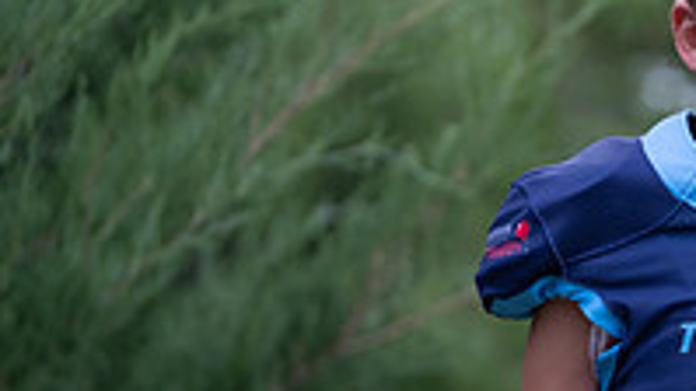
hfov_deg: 5.6
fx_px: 7051
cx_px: 839
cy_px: 302
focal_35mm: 382
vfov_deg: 3.2
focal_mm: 125
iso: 500
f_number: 2.8
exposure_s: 1/320
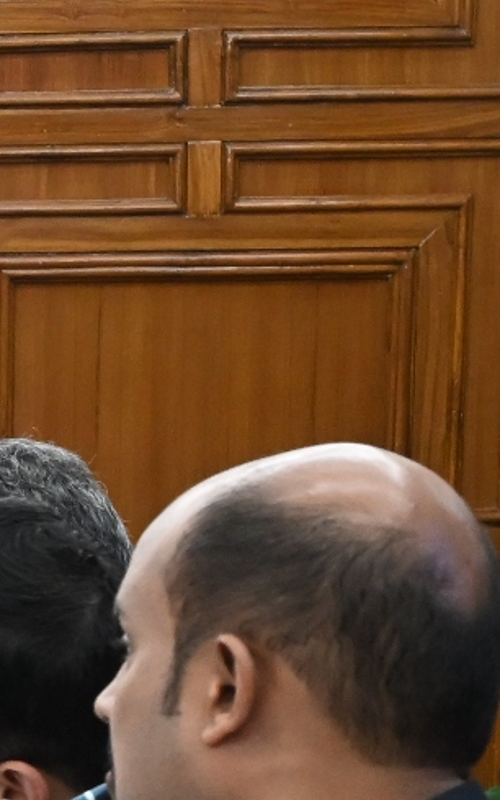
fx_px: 4727
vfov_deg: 9.6
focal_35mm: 217
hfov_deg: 5.6
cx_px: -1162
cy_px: 825
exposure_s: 1/40
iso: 3200
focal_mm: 46
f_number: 8
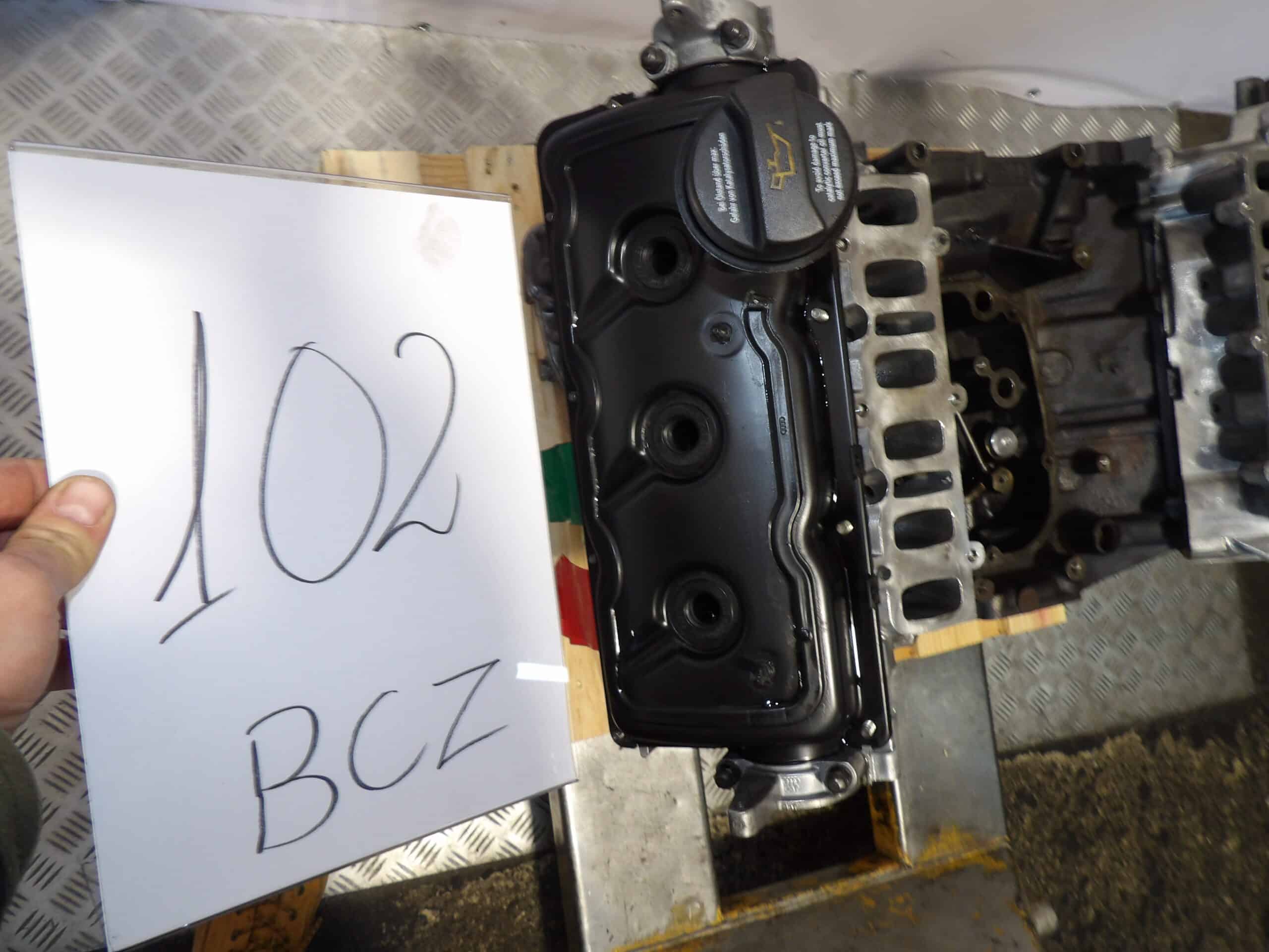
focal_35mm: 24
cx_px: 634
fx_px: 880
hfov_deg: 71.6
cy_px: 476
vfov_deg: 56.8
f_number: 3.2
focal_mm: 4.3
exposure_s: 1/33
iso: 160
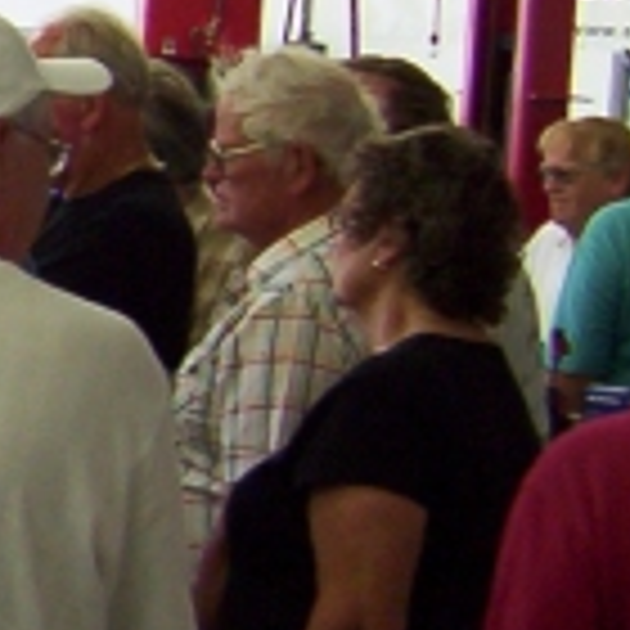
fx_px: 3377
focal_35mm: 164
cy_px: 162
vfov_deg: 10.6
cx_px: -927
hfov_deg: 9.4
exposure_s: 1/74.5
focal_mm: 5.54
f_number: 2.76
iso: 100
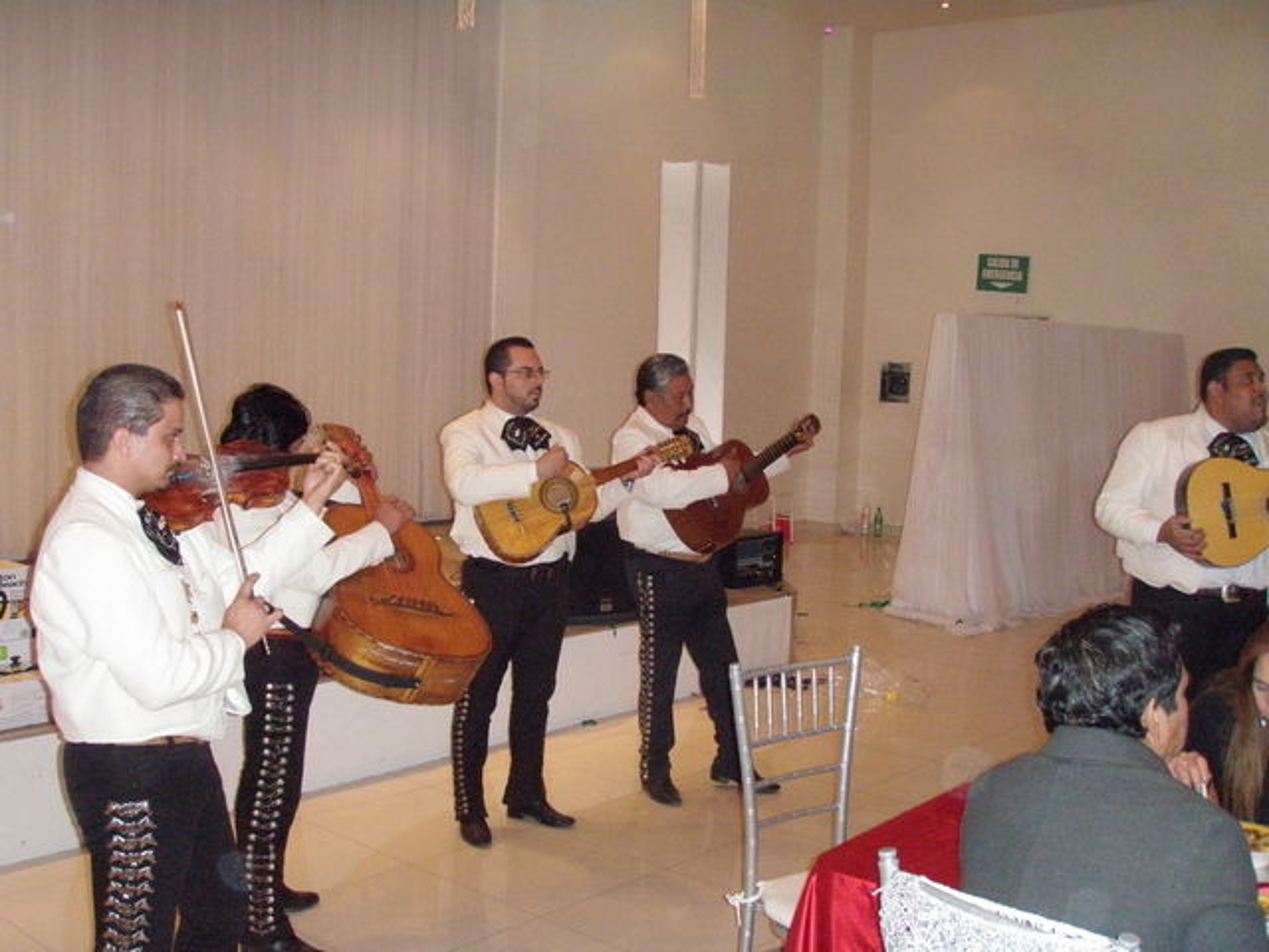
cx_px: 634
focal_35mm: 38
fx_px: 1393
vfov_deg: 37.7
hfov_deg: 49.0
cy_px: 476
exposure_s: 1/30
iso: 640
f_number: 3.5
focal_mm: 6.7
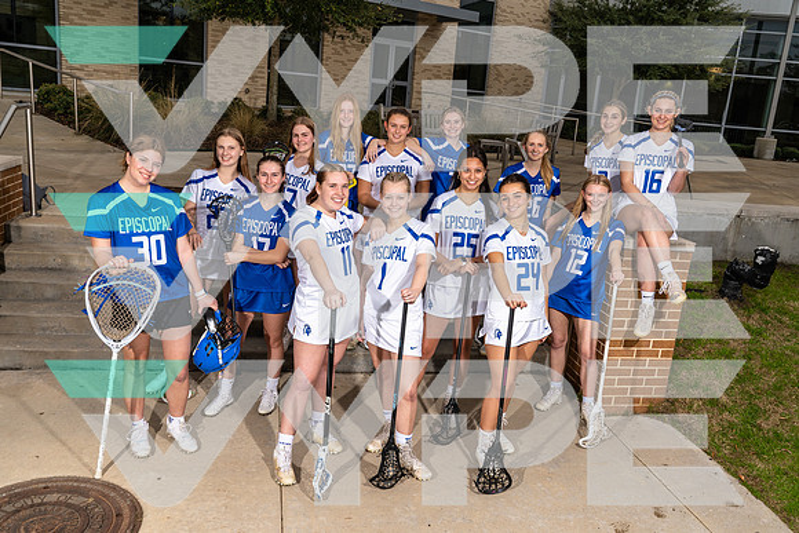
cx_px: 400
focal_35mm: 31
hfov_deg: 60.3
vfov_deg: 42.3
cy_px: 266
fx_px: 688
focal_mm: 31
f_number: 9
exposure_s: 1/250
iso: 200
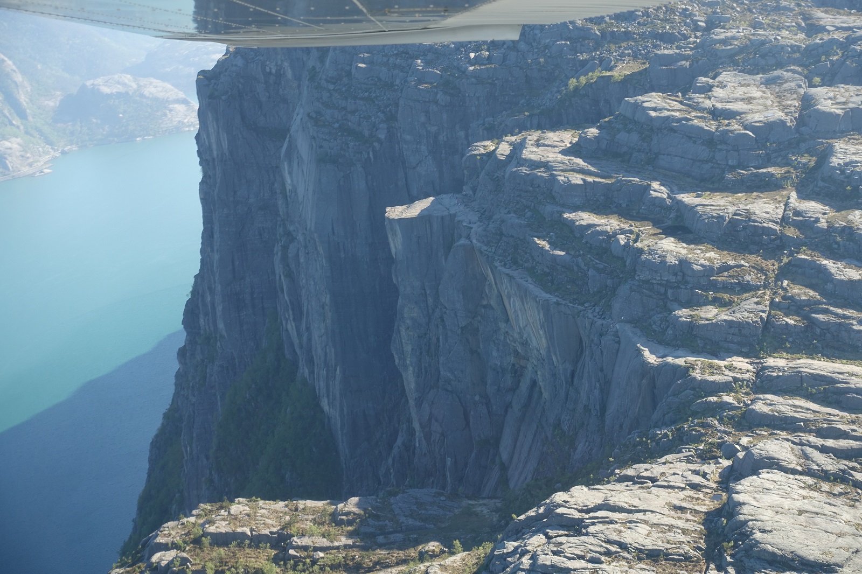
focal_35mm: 70
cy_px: 287
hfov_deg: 28.8
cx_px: 431
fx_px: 1676
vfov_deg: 19.4
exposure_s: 1/125
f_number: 5.6
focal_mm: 25.53
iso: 125
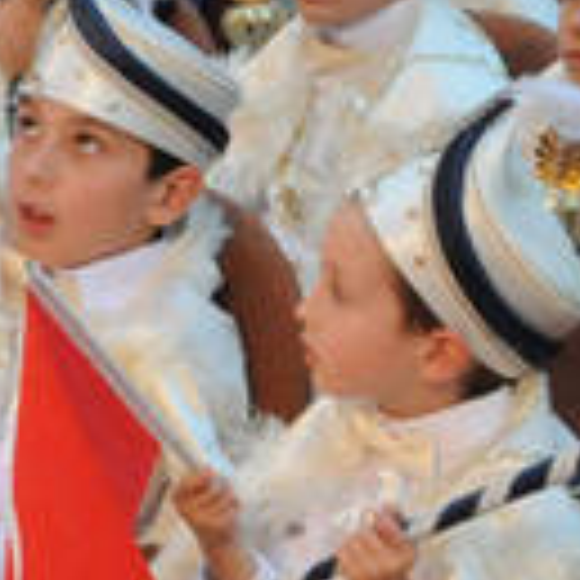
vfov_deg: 7.8
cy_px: 54
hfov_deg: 7.3
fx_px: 4265
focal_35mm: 225
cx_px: -755
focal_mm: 36
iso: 3200
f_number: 11
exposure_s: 1/30
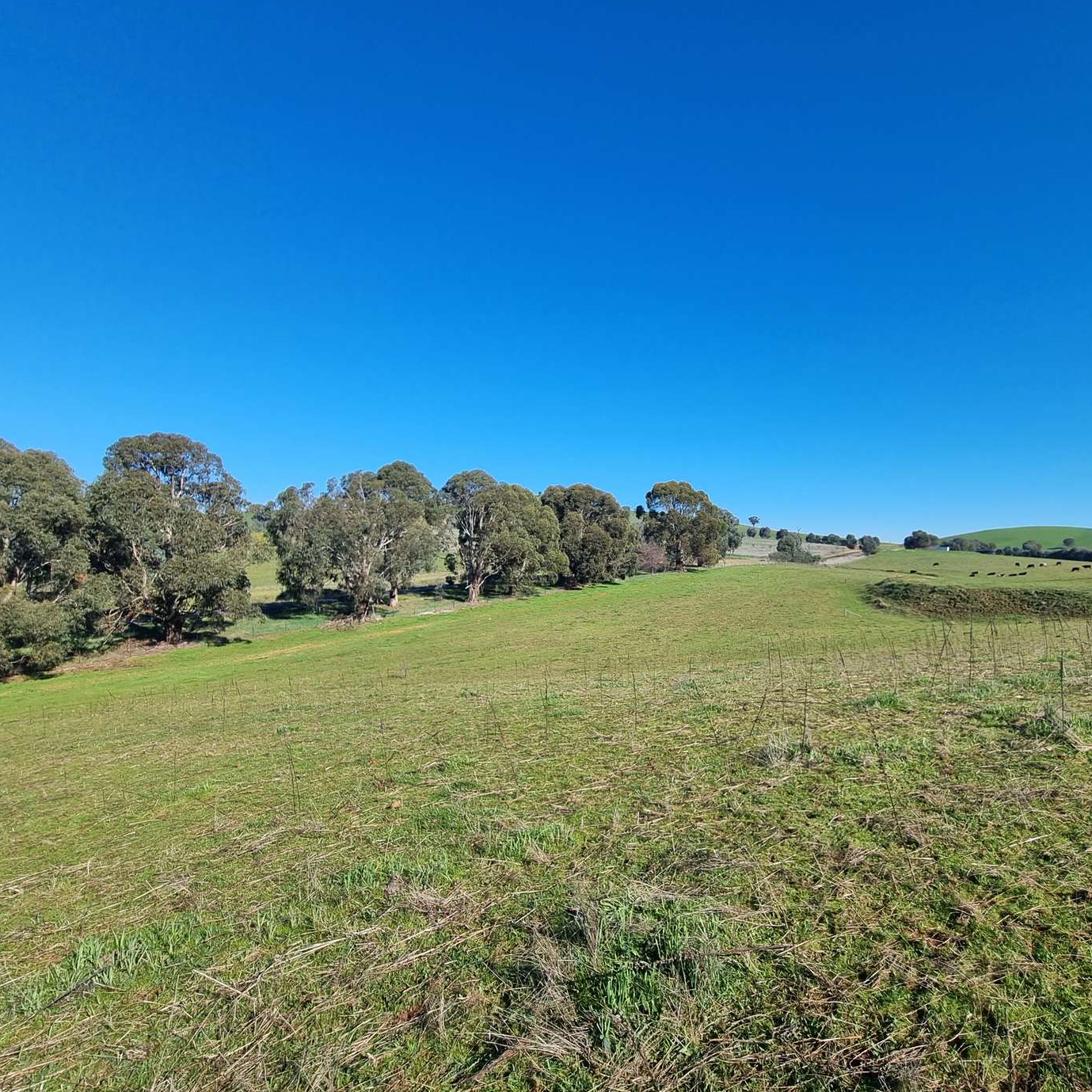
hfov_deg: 86.7
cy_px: 527
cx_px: 637
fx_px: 571
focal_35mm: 16
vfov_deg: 87.4
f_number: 2.2
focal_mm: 2.2
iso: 50
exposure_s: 1/1656
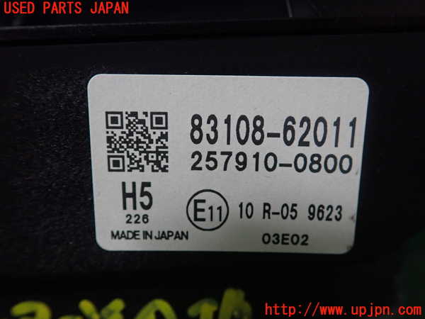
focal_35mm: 30
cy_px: 160
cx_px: 212
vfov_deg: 46.8
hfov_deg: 60.0
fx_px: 368
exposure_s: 1/125
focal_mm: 5.5
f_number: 2.3
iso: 400
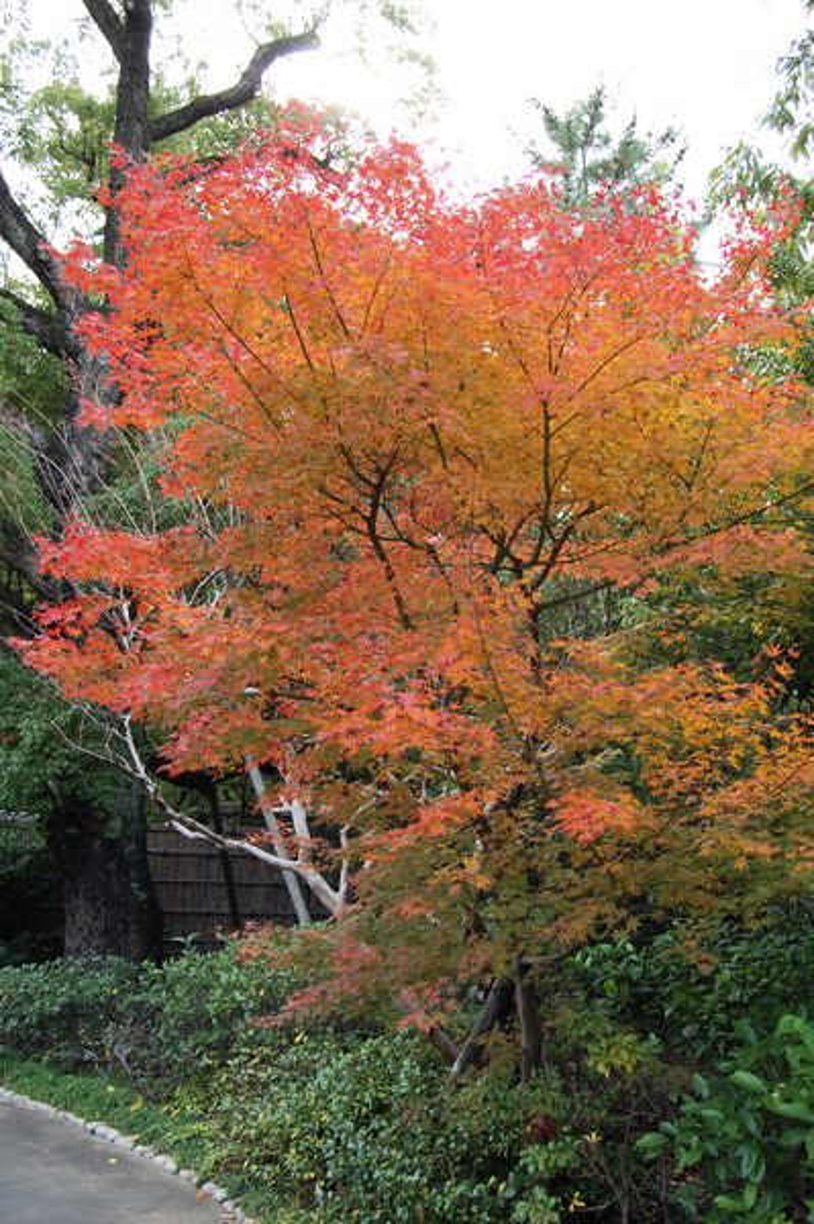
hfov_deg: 36.8
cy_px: 612
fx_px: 1223
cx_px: 407
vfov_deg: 53.2
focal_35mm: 36
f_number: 5.6
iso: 200
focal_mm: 24
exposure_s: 1/125
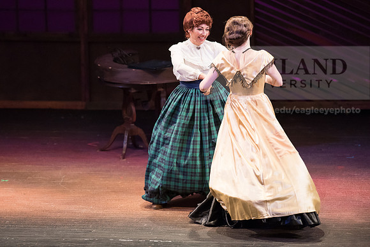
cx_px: 185
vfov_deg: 4.6
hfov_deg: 6.9
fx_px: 3084
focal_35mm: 300
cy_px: 124
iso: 3200
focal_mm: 300
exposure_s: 1/400
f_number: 4
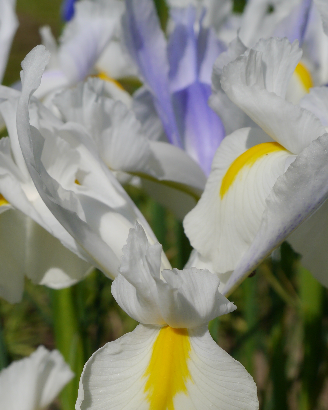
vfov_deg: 18.8
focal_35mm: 101
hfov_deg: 15.2
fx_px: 1226
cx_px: 149
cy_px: 330
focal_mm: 31
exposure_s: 1/500
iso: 160
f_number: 11
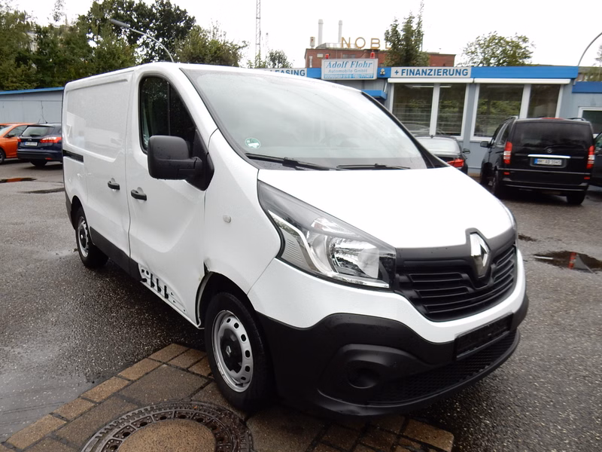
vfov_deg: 54.9
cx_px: 301
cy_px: 226
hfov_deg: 69.4
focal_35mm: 25
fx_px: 435
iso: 125
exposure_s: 1/100
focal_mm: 4.5
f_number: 3.7
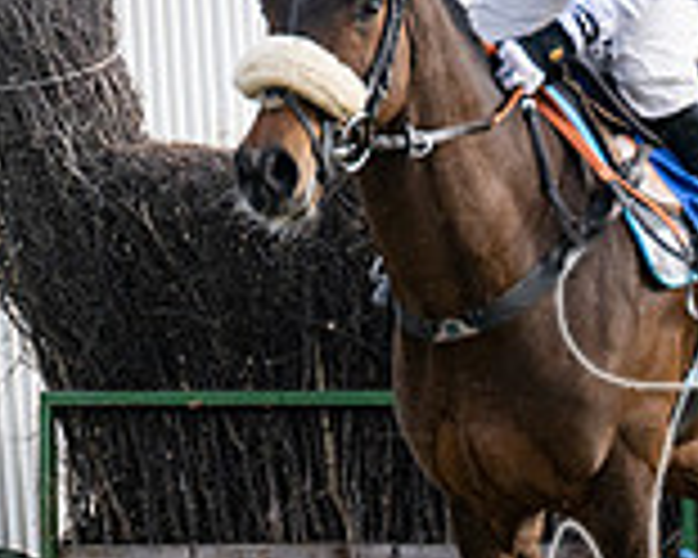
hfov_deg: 2.9
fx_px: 13552
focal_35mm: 656
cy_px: -36
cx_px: 1238
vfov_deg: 2.4
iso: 400
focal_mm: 155
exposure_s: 1/2000
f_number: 5
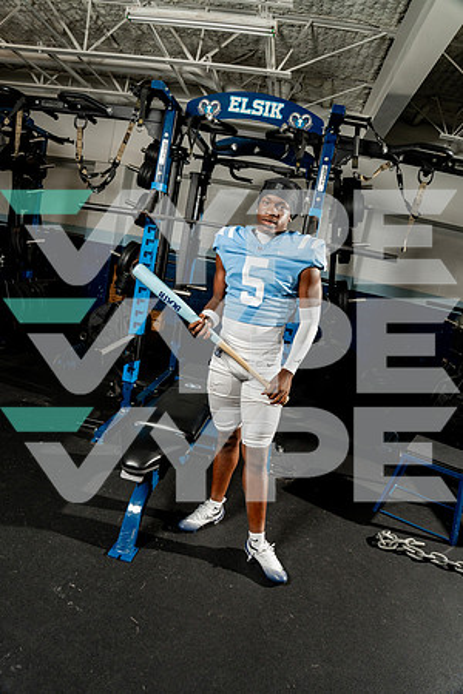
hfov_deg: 55.1
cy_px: 347
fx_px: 444
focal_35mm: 23
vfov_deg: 76.1
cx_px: 232
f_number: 7.1
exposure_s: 1/200
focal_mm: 23
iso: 500
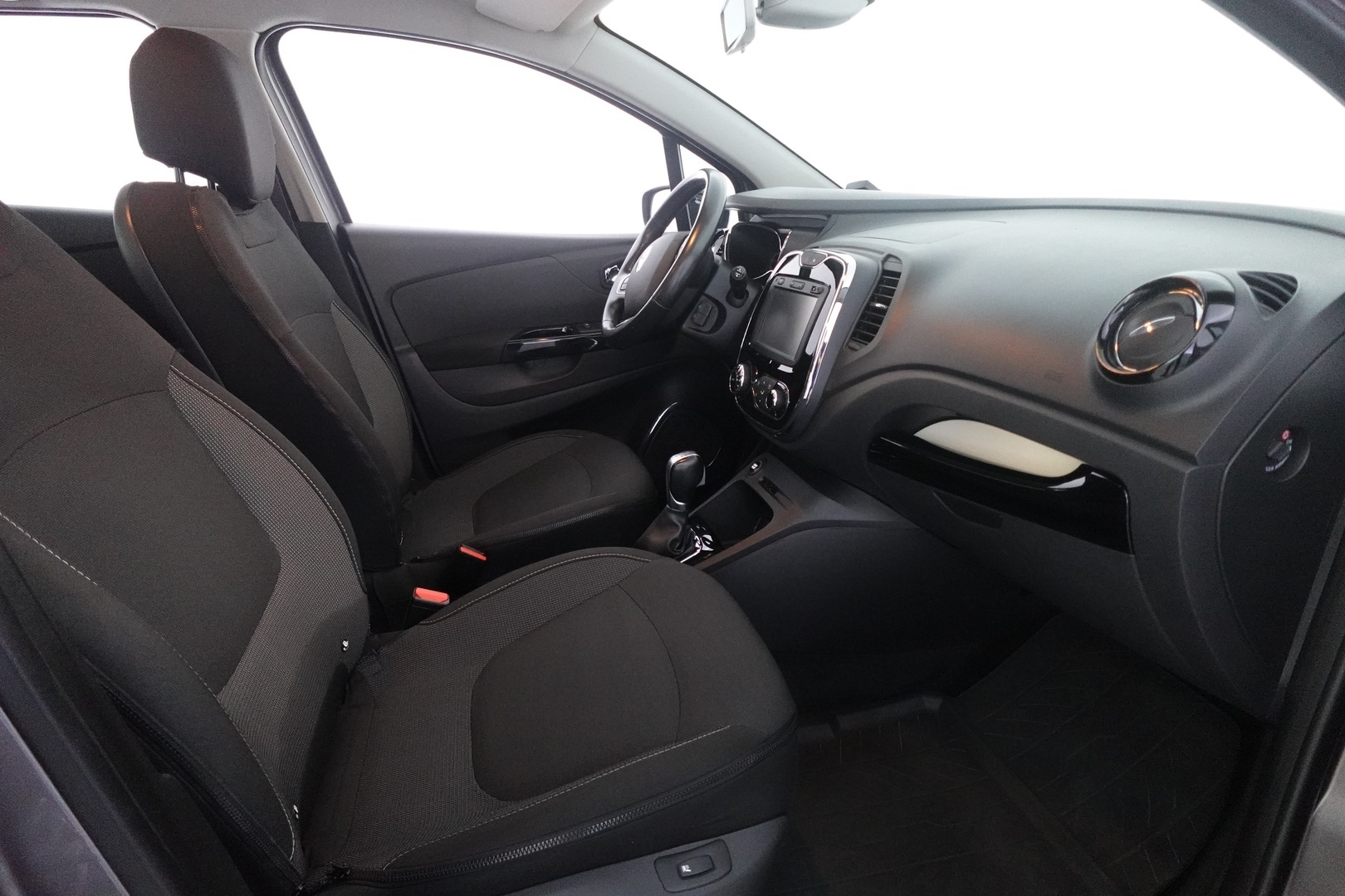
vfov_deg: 61.9
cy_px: 448
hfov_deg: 84.0
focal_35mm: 20
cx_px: 672
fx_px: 747
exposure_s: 1/80
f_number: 2
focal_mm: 7.6
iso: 3200
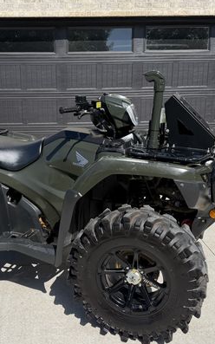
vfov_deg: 48.2
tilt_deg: -12.1
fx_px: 385
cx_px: 69
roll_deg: +2.7
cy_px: 176
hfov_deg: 31.0
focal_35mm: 41
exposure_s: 1/4167
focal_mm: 6.76
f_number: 1.78
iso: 80
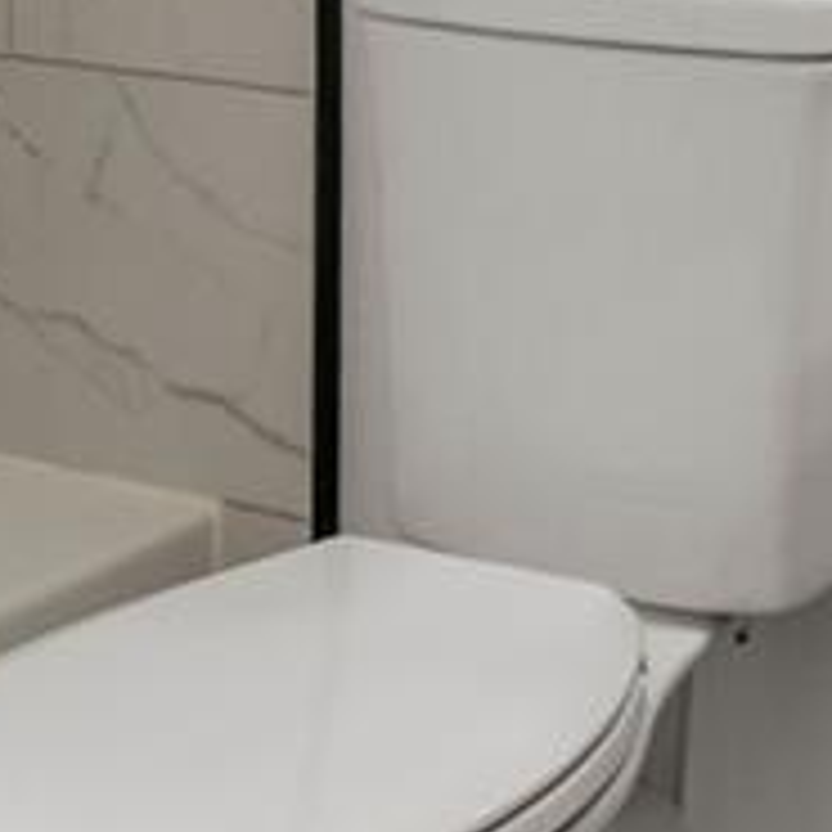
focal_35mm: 88
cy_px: -598
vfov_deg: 16.8
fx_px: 2393
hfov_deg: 18.1
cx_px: 1160
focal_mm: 16
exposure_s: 1/30
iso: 1250
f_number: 8
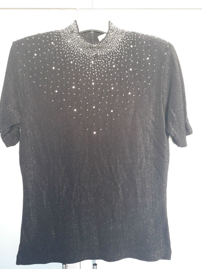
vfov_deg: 65.3
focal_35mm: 27
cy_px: 134
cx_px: 101
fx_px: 210
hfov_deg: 51.4
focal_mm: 3.6
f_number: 1.9
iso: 200
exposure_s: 1/33
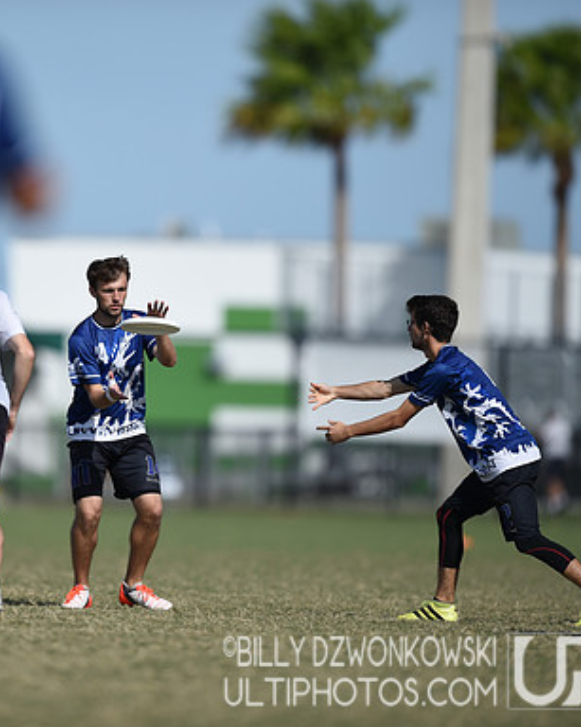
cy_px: 364
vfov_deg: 3.4
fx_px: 12192
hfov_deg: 2.7
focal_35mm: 567
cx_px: 102
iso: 100
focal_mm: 400
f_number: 2.8
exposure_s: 1/3200
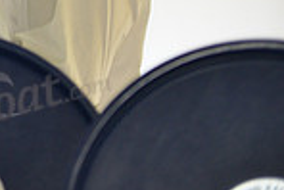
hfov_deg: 7.3
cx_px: -257
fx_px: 2164
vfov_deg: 5.0
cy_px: -156
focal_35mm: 274
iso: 1000
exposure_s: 1/320
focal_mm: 70
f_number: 3.2
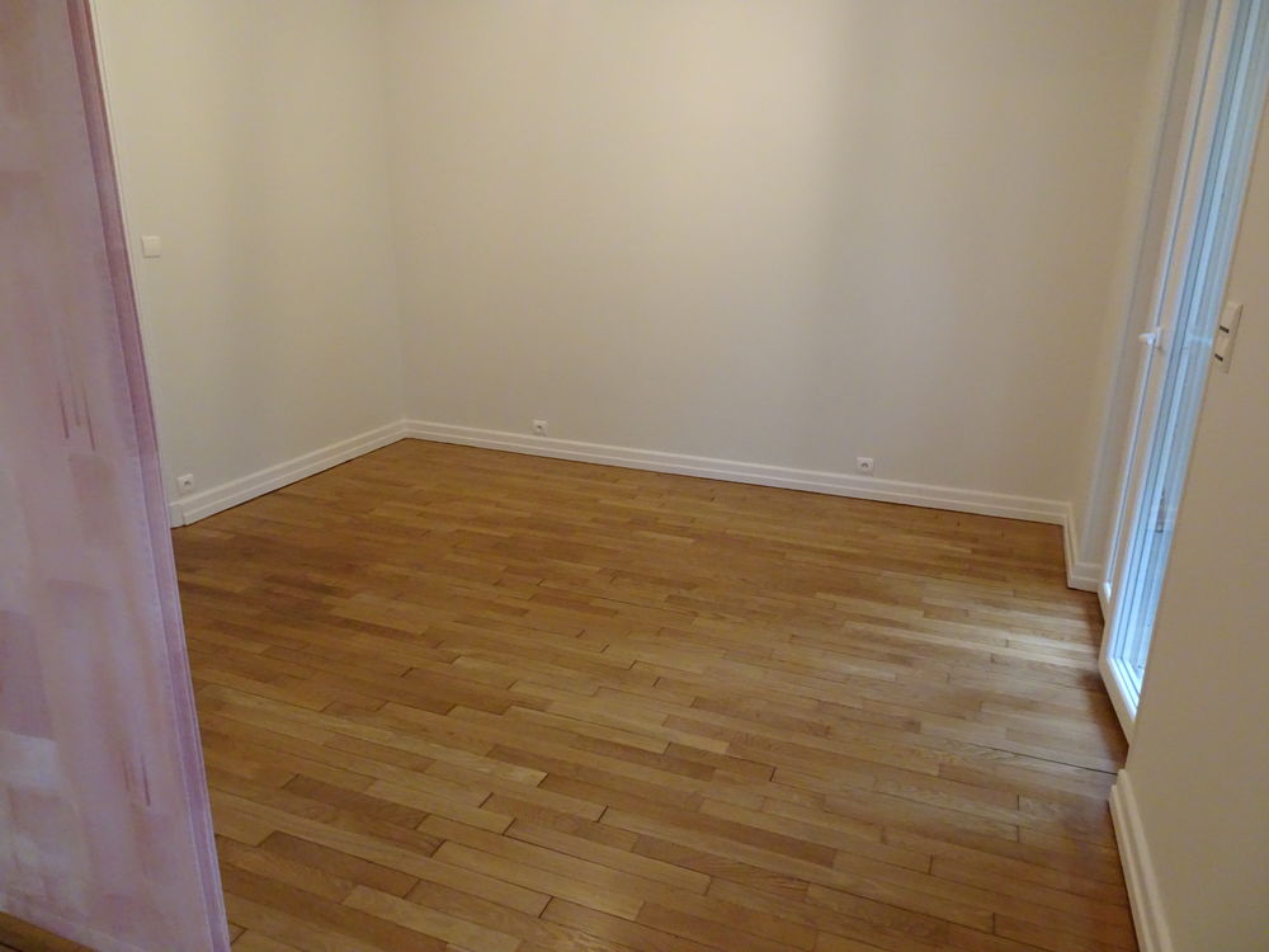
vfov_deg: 56.8
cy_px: 476
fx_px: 880
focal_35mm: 24
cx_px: 634
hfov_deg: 71.6
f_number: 3.5
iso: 800
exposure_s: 1/30
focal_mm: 4.1
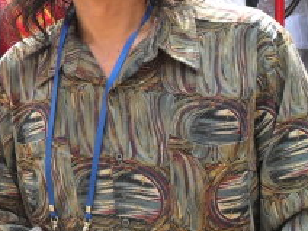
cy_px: 21
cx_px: -78
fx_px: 1014
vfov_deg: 12.9
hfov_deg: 16.4
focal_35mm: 114
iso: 100
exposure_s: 1/250
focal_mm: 6.2
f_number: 2.8
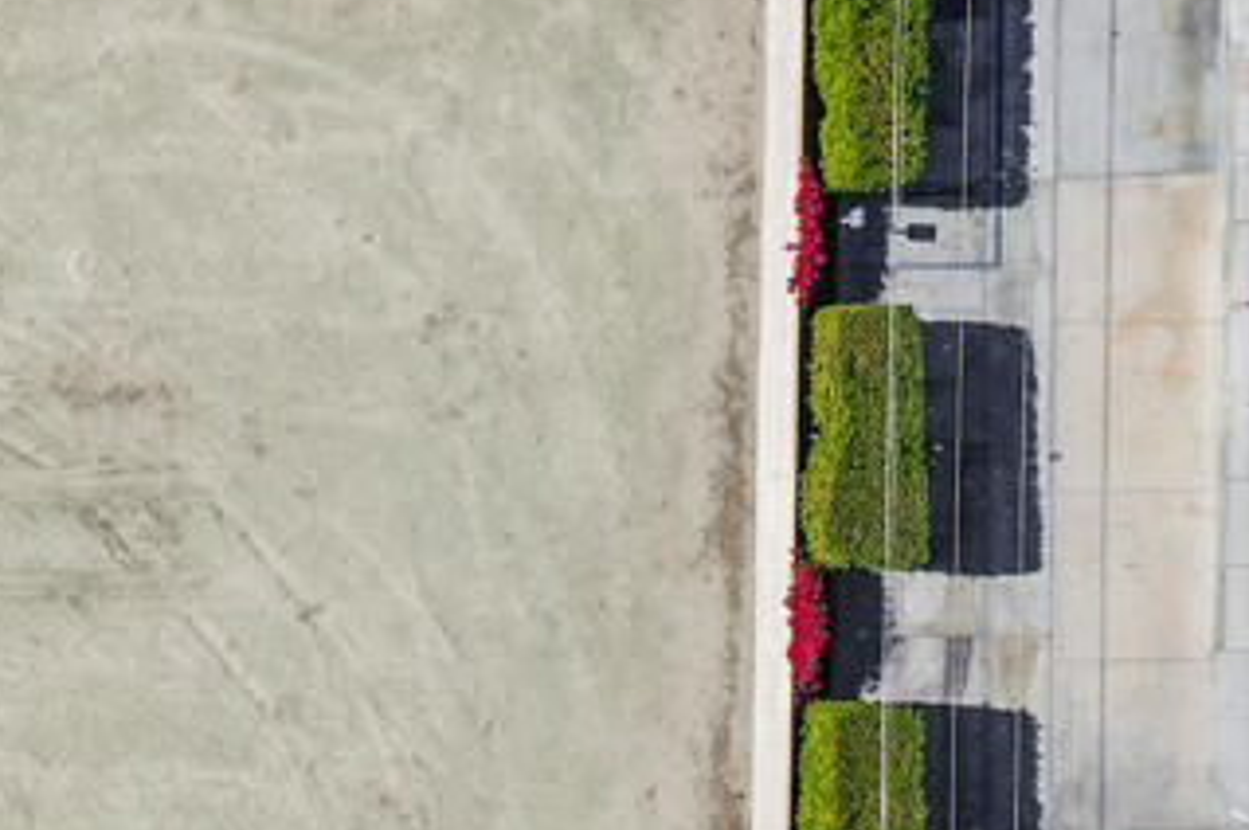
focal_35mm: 90
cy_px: 711
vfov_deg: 15.0
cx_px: -529
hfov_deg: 20.1
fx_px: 3119
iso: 100
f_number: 6.3
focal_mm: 10.26
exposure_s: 1/640
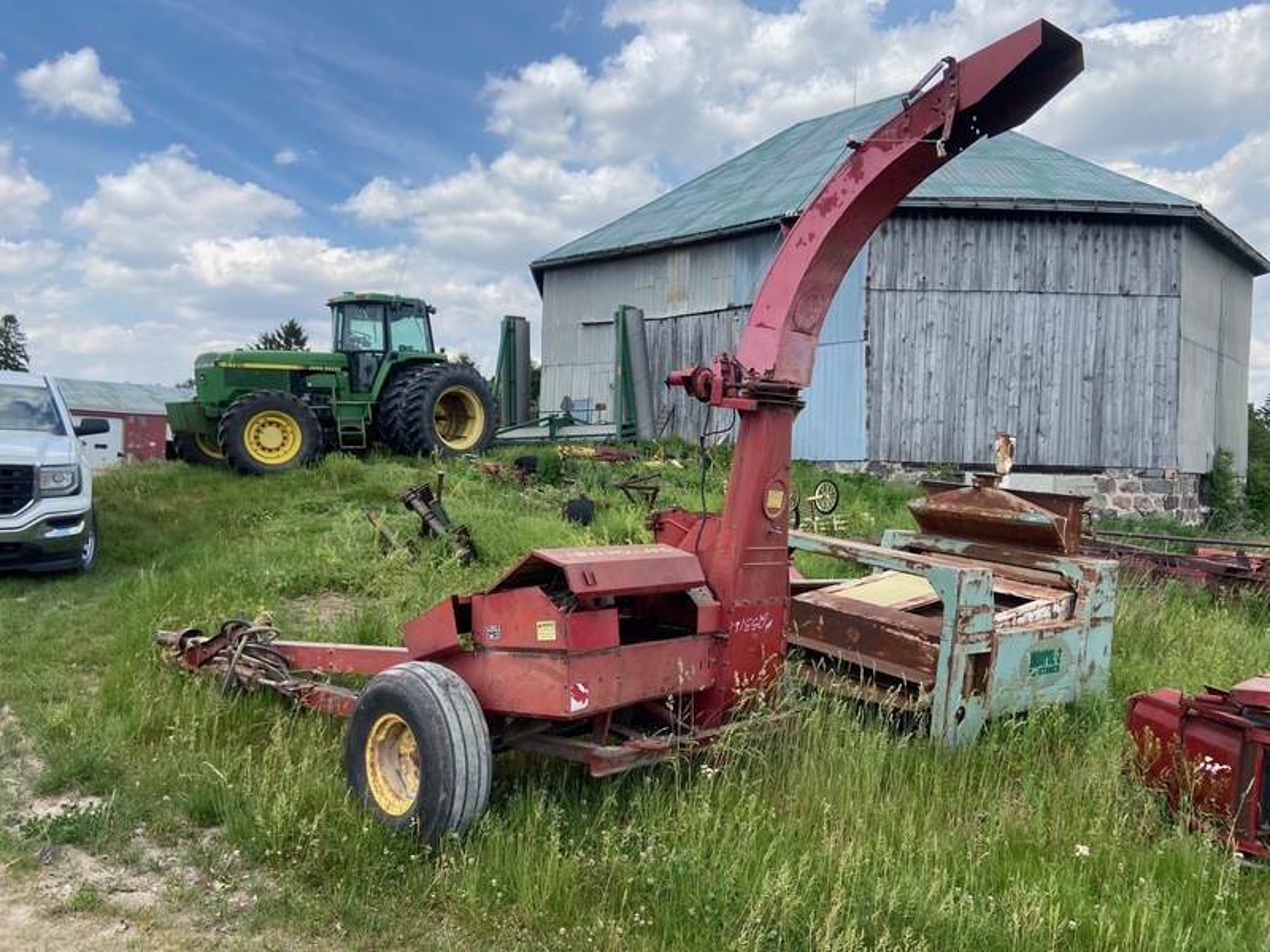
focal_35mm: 26
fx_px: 954
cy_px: 476
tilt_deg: -0.8
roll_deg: -1.6
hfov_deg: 67.3
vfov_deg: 53.1
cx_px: 635
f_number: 1.8
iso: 32
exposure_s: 1/2268
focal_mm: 4.25
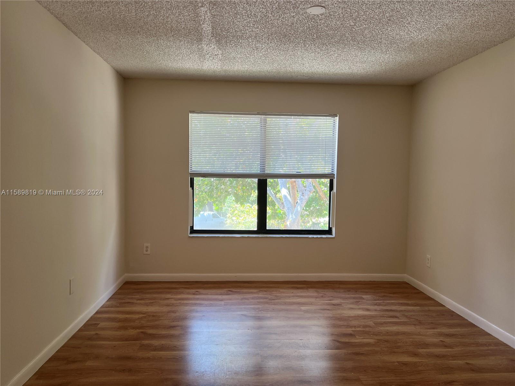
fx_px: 387
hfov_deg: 67.3
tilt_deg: -3.7
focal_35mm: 26
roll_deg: -0.4
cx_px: 258
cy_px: 193
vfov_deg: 53.1
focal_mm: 5.7
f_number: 1.5
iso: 80
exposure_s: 1/120
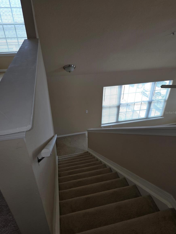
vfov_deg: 71.6
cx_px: 87
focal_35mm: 24
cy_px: 113
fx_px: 163
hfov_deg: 56.8
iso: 25
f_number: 1.7
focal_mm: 6.3
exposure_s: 1/60
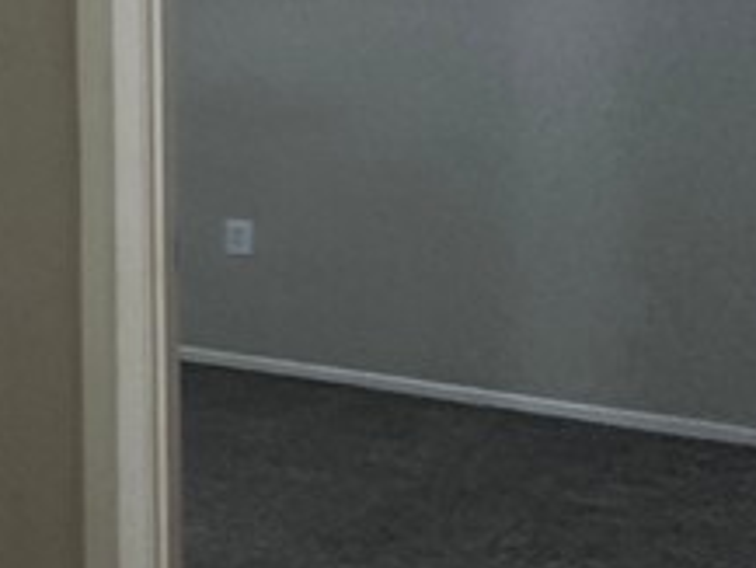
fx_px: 1420
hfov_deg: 17.2
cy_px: 84
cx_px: -888
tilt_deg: -2.2
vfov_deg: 22.2
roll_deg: +2.3
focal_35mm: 65
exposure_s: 1/60
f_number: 2.2
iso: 400
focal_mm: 2.22
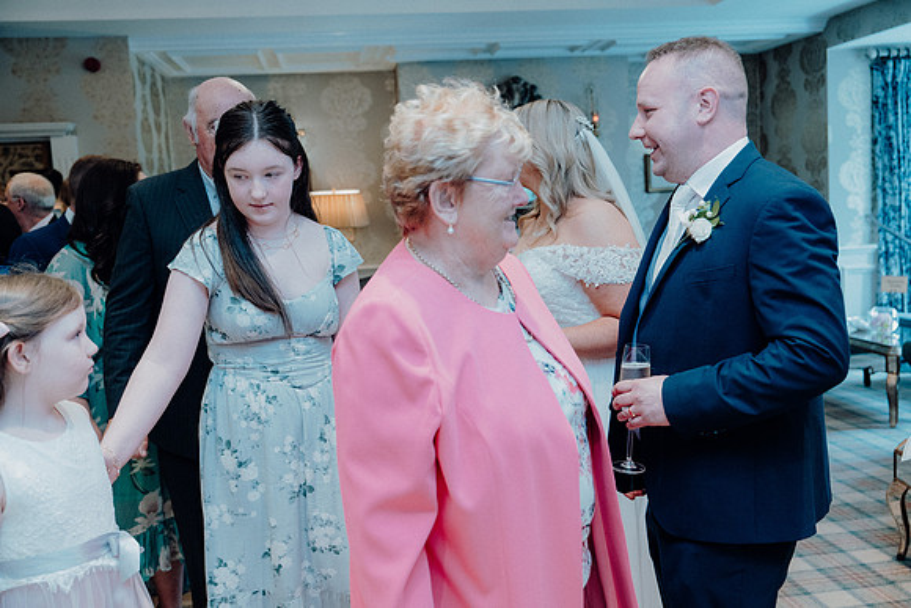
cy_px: 304
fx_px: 936
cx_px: 456
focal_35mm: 37
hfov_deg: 51.9
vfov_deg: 36.0
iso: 2000
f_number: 3.5
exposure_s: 1/160
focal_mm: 37
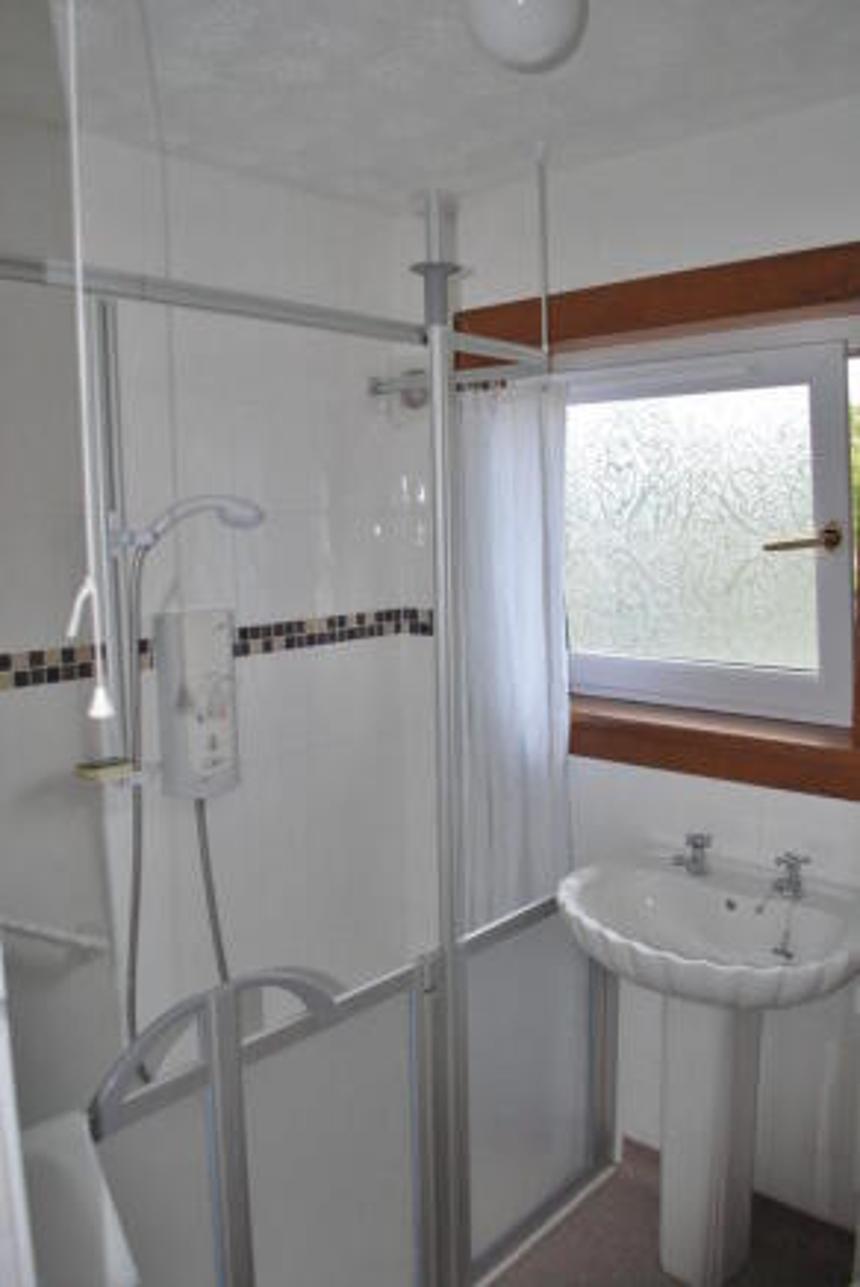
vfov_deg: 67.3
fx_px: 966
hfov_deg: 48.0
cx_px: 430
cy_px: 644
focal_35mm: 27
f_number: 3.5
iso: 200
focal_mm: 18
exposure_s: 1/60
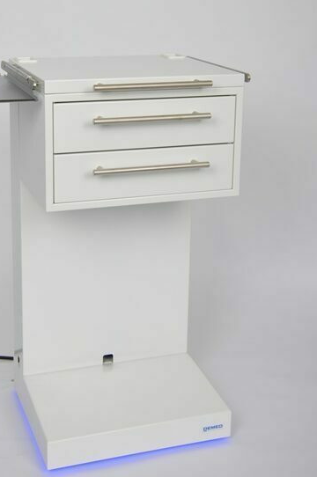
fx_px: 821
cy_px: 154
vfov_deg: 32.1
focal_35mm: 62
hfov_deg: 21.8
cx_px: 137
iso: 200
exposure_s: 1/160
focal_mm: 28
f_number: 6.3
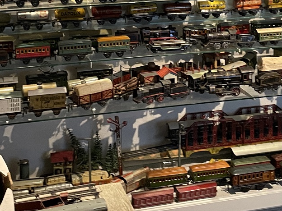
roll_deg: +0.3
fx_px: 611
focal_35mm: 75
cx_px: 160
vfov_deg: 18.7
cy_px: -35
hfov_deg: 26.0
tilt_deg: -5.5
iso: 500
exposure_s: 1/45
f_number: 1.6
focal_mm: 4.2
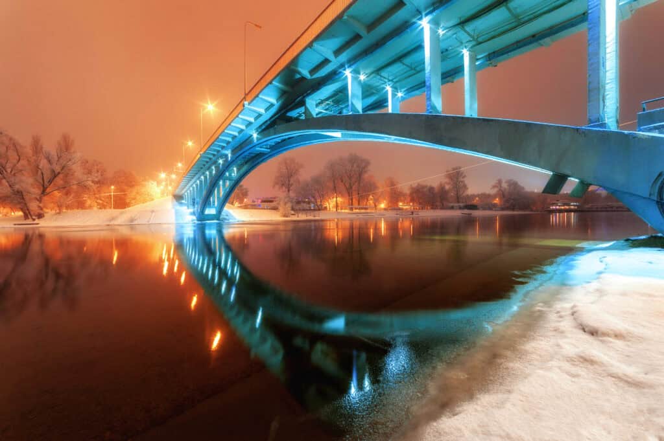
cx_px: 332
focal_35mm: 14
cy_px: 220
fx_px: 258
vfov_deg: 81.1
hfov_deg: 104.3
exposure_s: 10
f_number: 14
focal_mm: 14
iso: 200
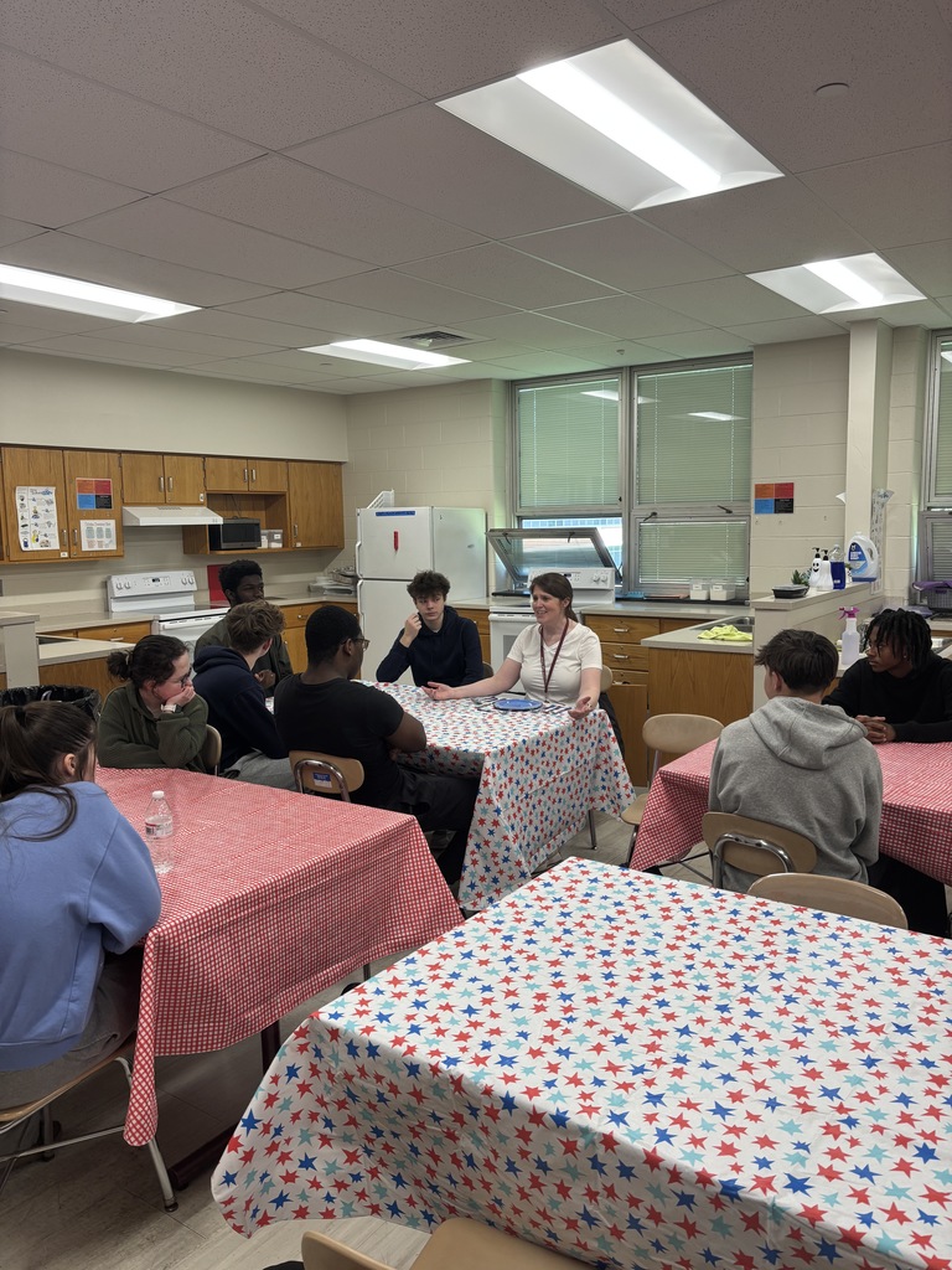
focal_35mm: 26
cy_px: 635
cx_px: 476
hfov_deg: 53.1
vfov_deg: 67.3
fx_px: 953
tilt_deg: -7.7
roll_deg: +0.0
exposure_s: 1/120
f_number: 1.6
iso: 100
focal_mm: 5.96
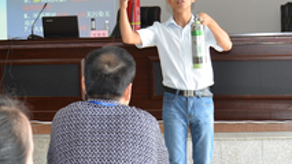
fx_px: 798
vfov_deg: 11.7
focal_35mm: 103
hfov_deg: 20.6
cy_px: 6
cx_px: 86
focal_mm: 28
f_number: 4
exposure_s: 1/60
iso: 400
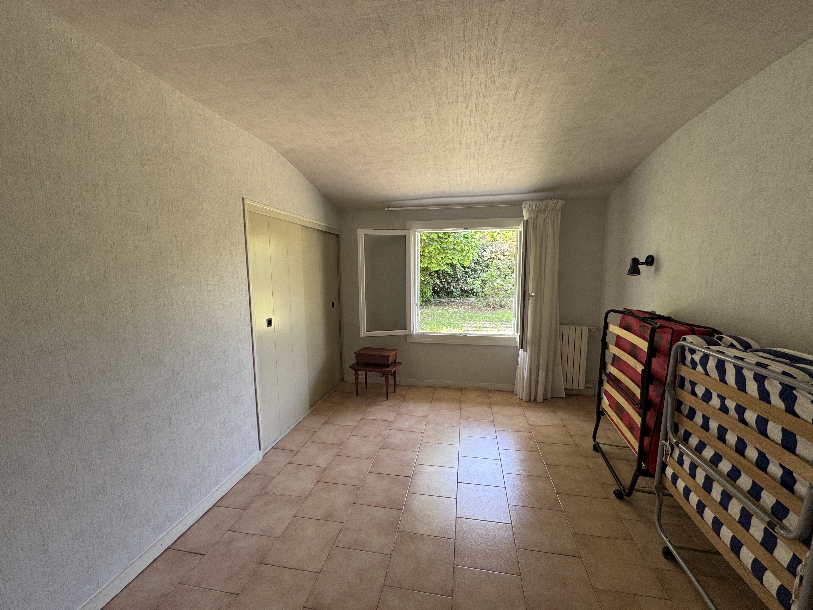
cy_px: 305
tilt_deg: -6.6
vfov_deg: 85.7
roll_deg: +0.2
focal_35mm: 14
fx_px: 329
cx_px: 406
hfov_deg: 102.1
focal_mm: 2.22
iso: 100
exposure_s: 1/99
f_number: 2.2
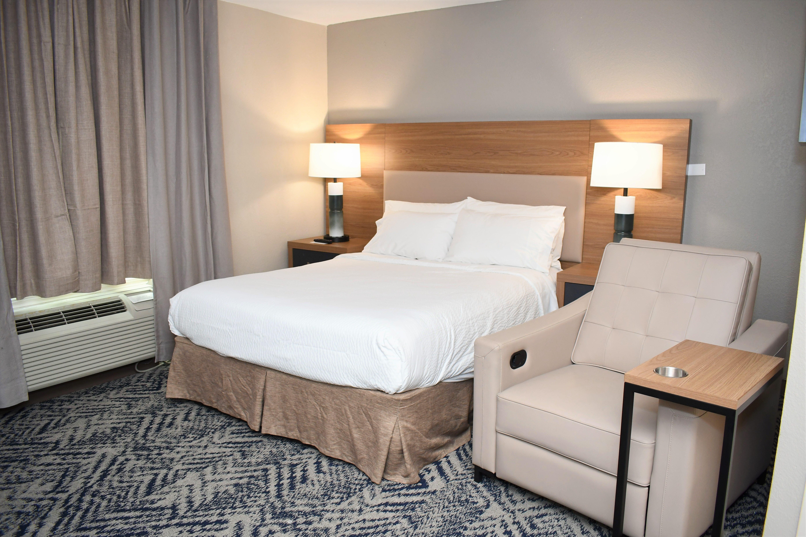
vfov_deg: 47.9
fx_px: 604
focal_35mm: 27
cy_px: 268
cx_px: 403
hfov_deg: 67.4
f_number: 4
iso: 640
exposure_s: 1/60
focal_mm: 18
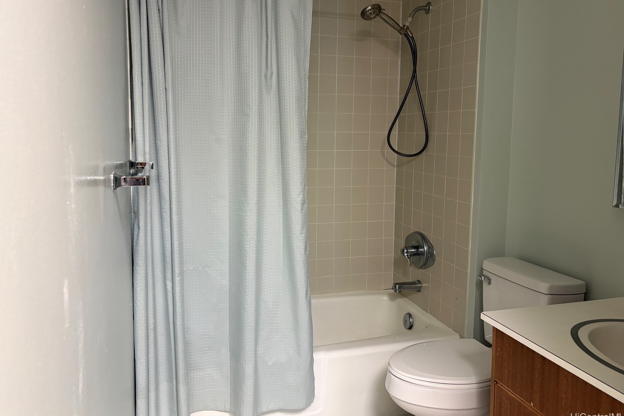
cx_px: 307
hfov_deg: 65.5
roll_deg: -0.2
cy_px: 179
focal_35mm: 28
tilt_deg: -5.9
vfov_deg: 46.3
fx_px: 485
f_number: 1.6
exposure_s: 1/60
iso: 250
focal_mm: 5.96
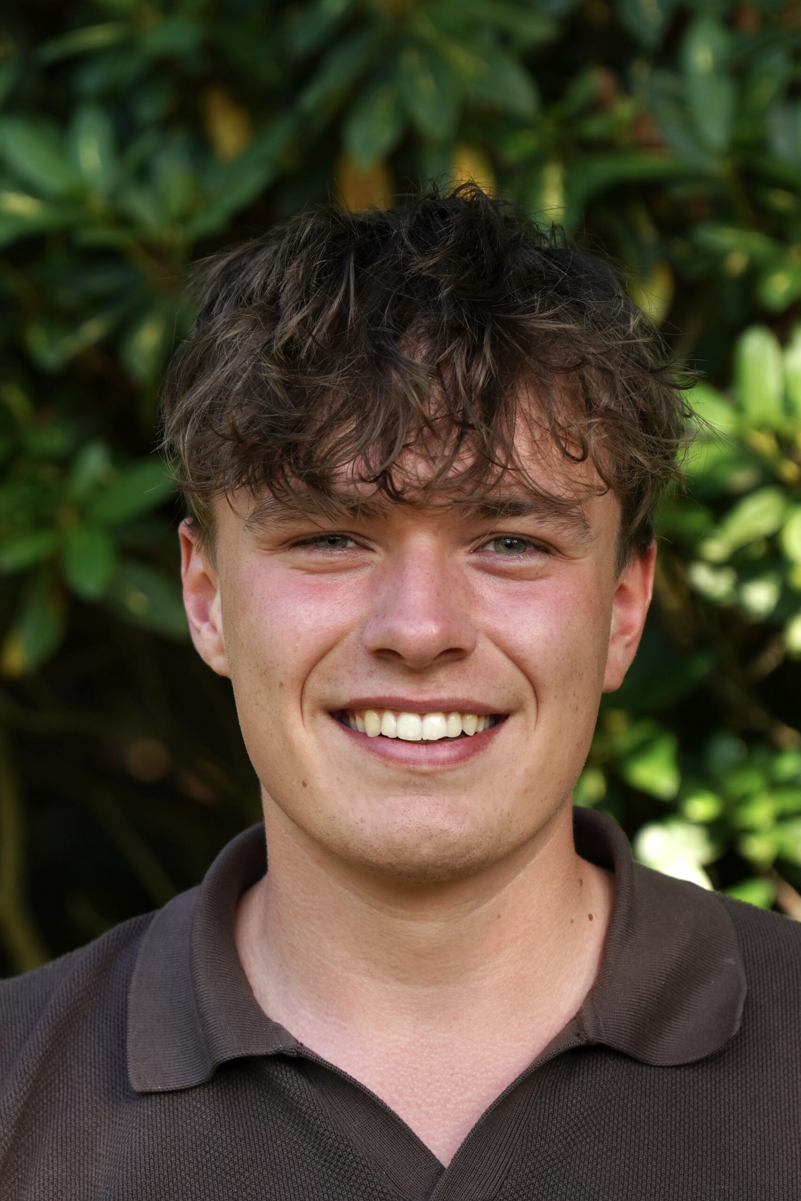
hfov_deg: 13.0
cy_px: 600
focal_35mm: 105
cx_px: 400
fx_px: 3505
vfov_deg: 19.5
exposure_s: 1/400
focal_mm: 70
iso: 100
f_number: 3.2
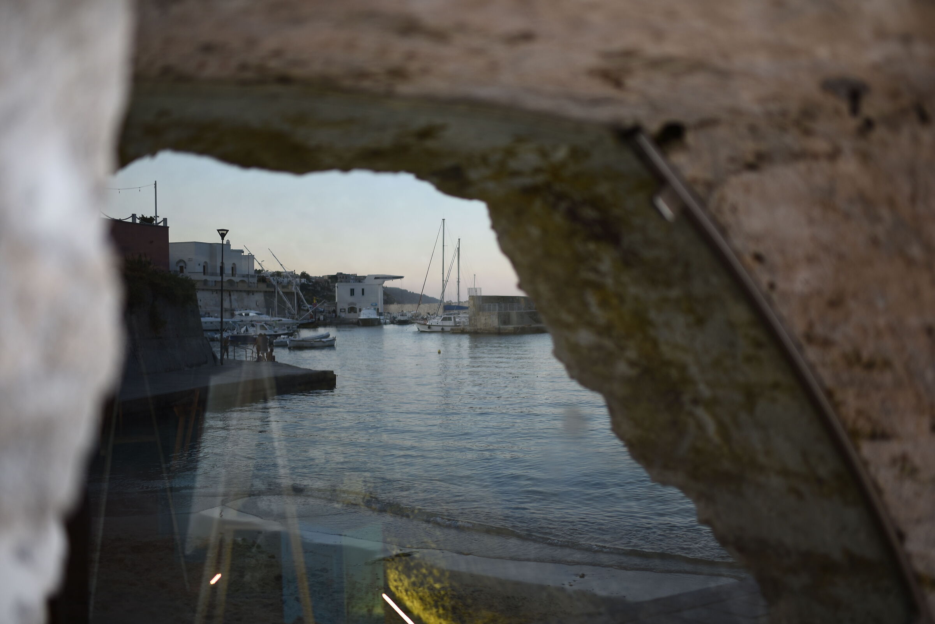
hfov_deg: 54.4
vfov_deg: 37.9
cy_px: 312
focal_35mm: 35
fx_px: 909
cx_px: 468
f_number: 1.4
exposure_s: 1/350
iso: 125
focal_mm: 35
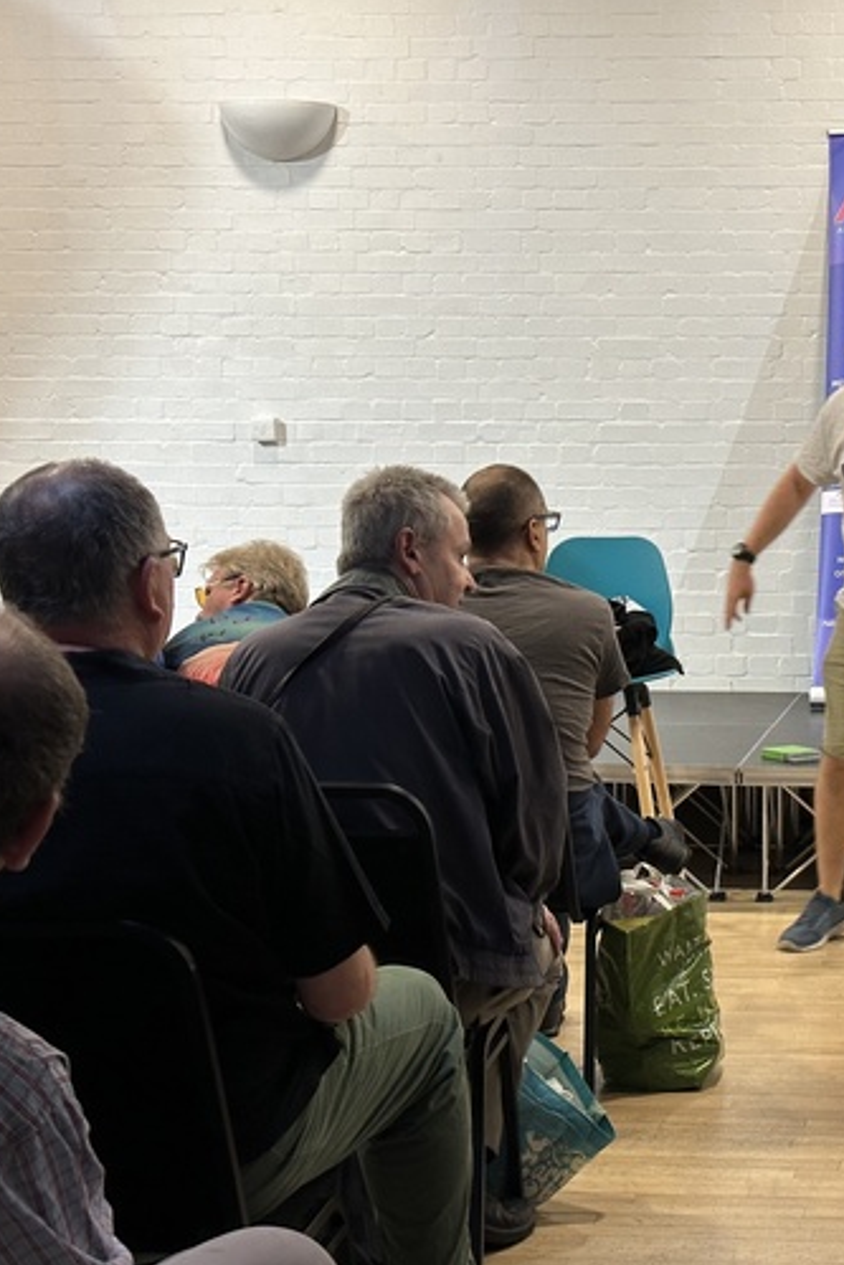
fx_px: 2565
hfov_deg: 18.3
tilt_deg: -6.1
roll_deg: +0.0
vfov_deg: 27.7
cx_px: 806
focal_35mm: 73
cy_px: 641
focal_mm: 6.86
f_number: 1.78
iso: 100
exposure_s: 1/50
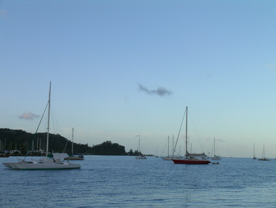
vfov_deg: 25.7
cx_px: 138
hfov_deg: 33.8
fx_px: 455
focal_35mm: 57
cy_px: 104
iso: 50
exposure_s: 1/158
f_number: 7.2
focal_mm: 11.8
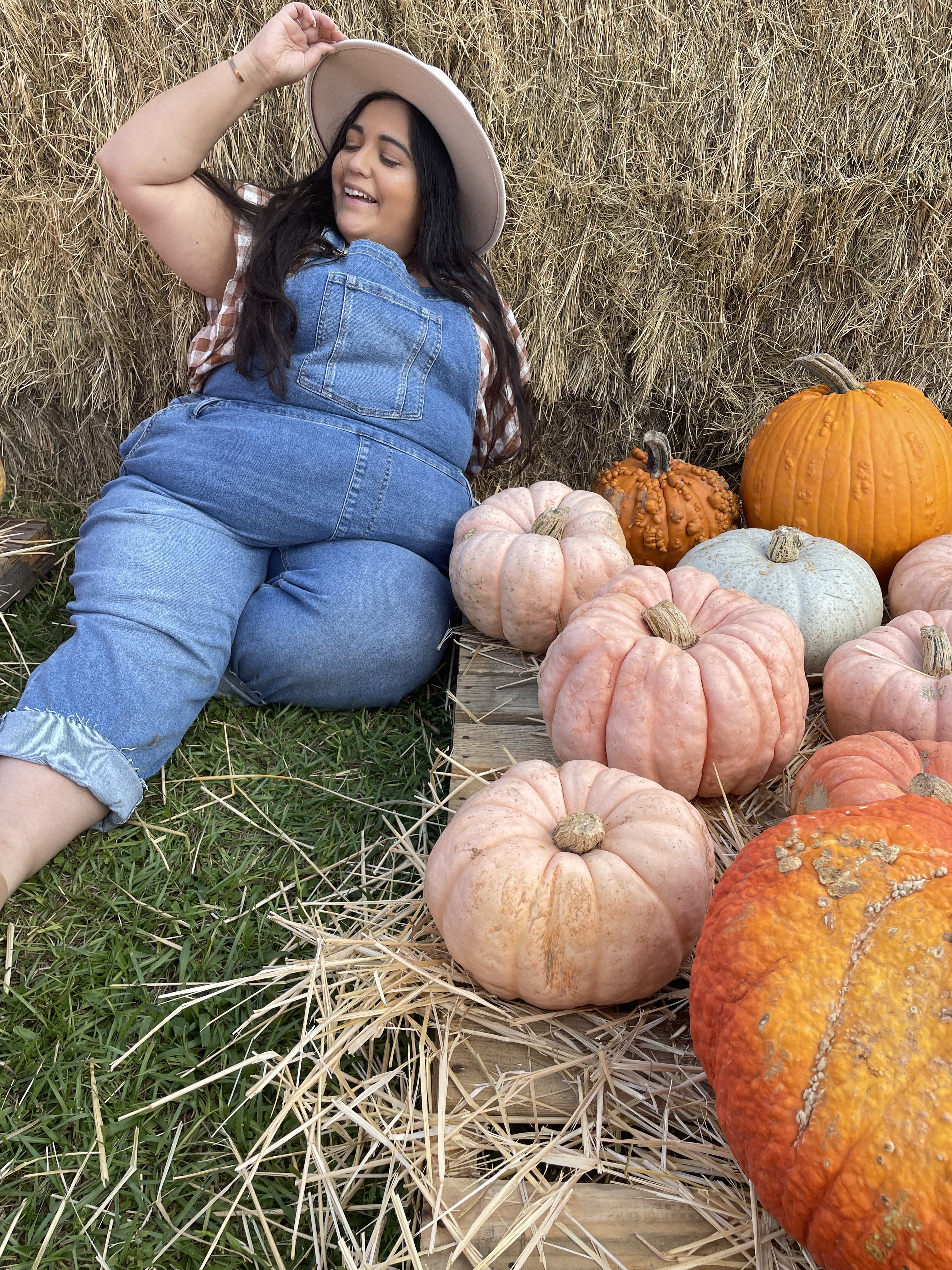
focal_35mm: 26
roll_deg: +0.2
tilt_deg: -26.9
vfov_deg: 67.3
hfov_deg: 53.1
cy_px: 635
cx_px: 476
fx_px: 953
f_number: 1.6
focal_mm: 4.2
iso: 32
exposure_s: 1/437
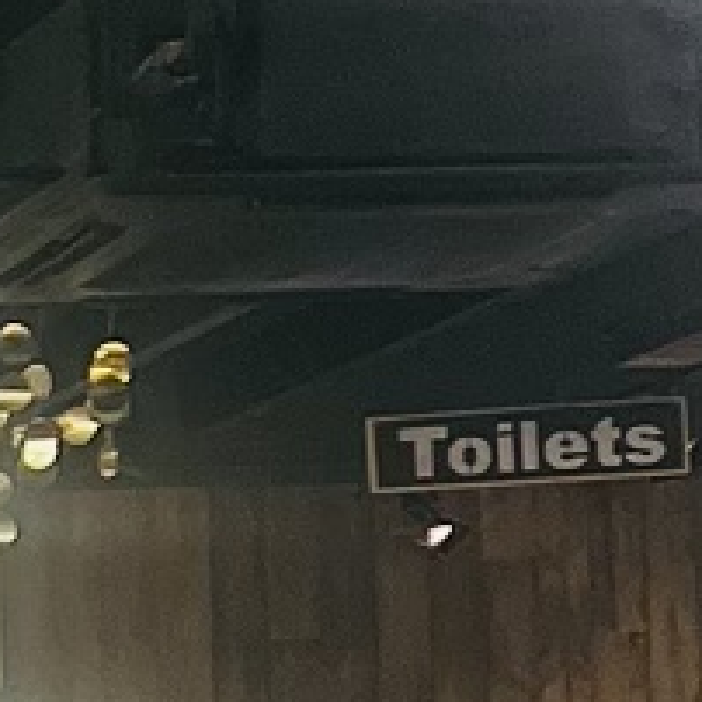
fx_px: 5254
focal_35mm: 229
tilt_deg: +1.8
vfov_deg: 7.5
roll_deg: +0.8
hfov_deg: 6.7
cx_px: -1637
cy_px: 983
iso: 100
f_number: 1.5
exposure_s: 1/100
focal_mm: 5.7
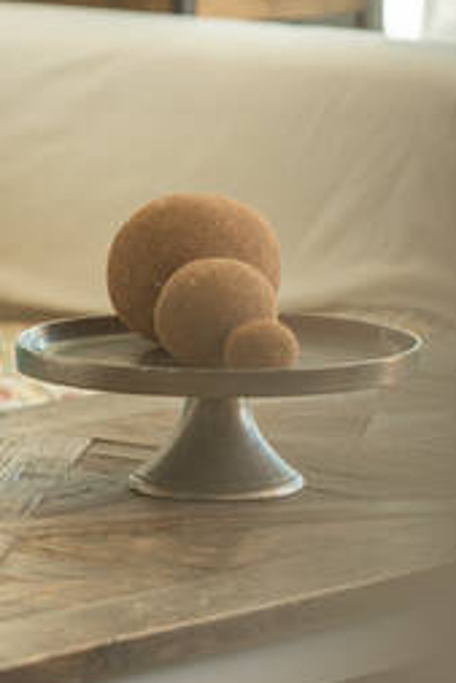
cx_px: 200
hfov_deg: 5.5
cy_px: 370
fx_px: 4781
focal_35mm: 252
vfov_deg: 8.2
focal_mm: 85
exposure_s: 1/320
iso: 100
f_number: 2.8
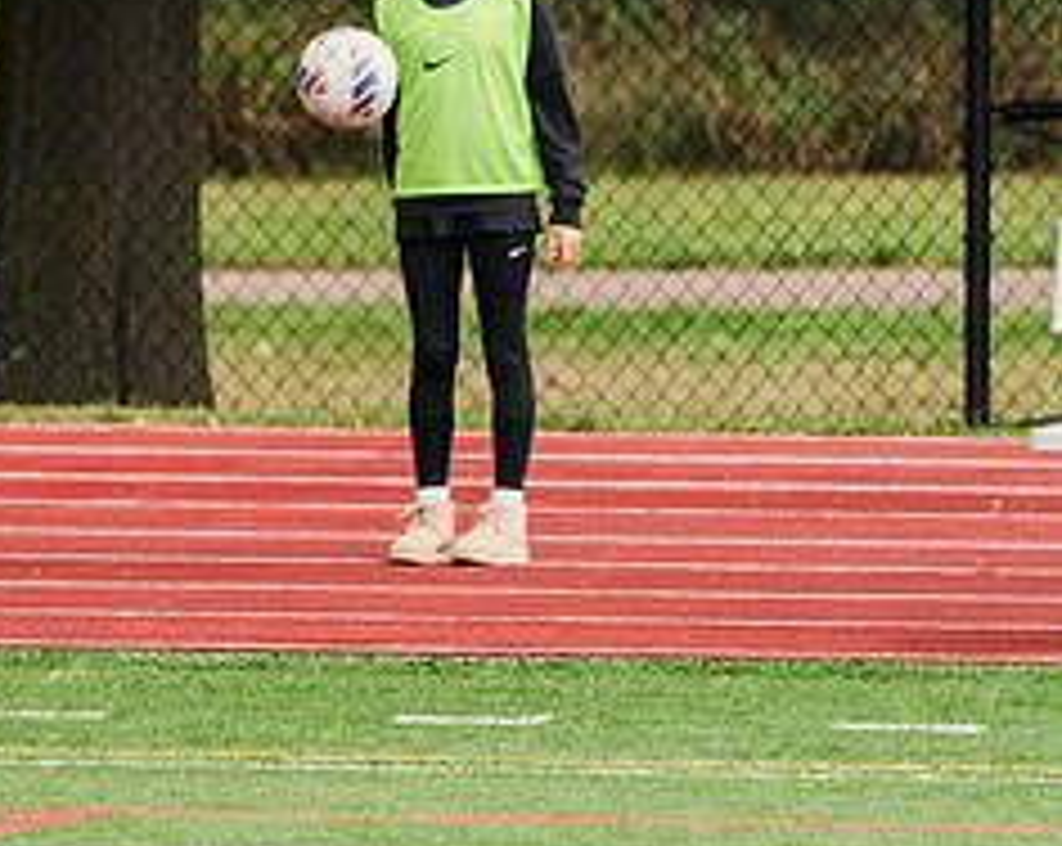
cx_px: -238
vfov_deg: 1.1
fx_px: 43523
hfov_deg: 1.4
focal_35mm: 1387
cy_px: 407
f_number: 6.3
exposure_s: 1/1600
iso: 800
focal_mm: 600
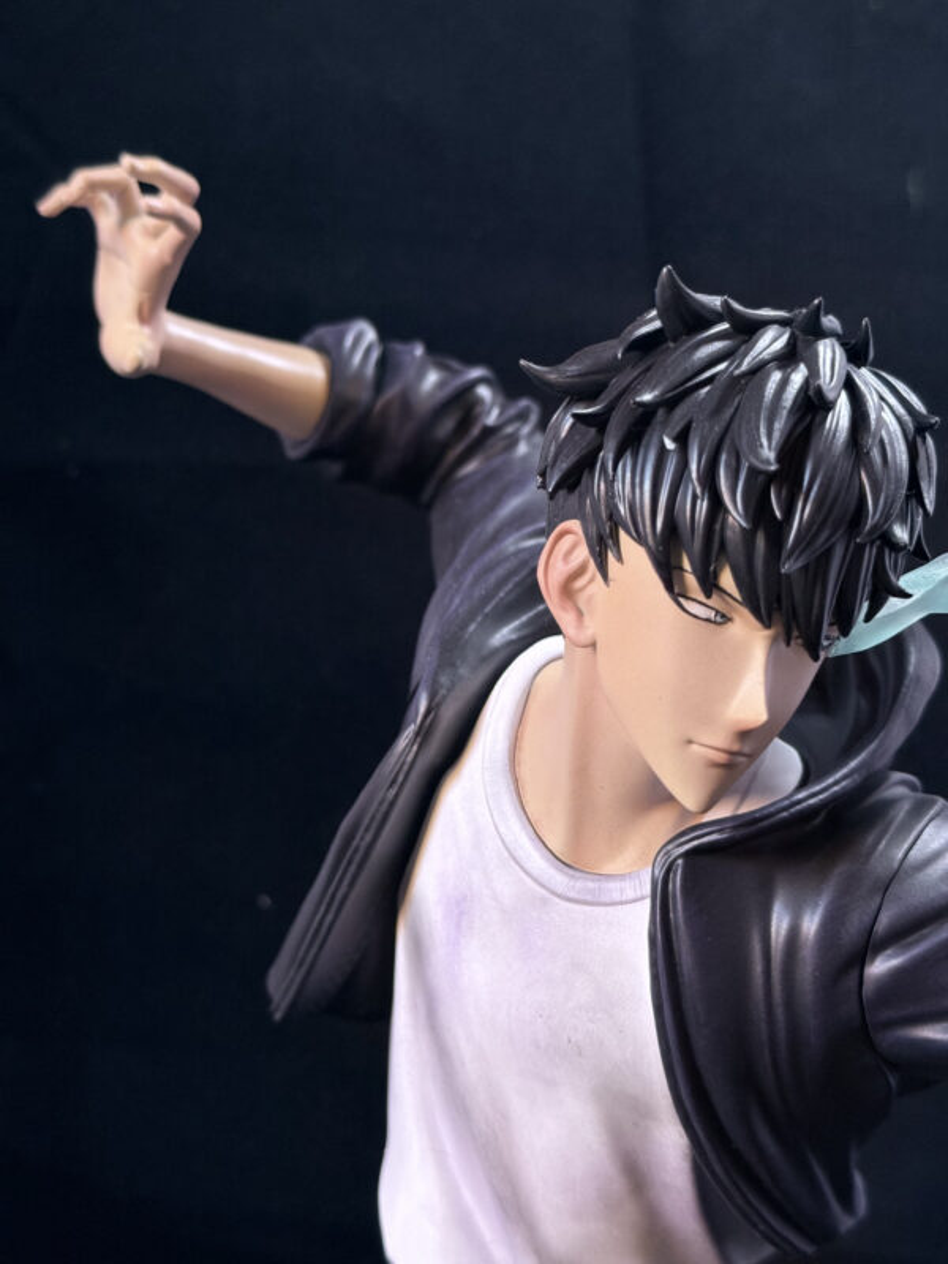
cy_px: 632
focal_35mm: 48
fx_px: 1753
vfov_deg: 39.7
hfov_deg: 30.3
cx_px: 474
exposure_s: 1/44
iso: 250
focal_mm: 6.76
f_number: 1.78
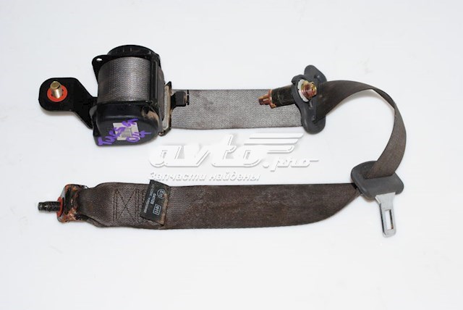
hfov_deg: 33.4
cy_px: 155
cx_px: 232
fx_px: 772
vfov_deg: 22.7
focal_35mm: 60
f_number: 8
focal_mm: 40
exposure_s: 1/200
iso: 400
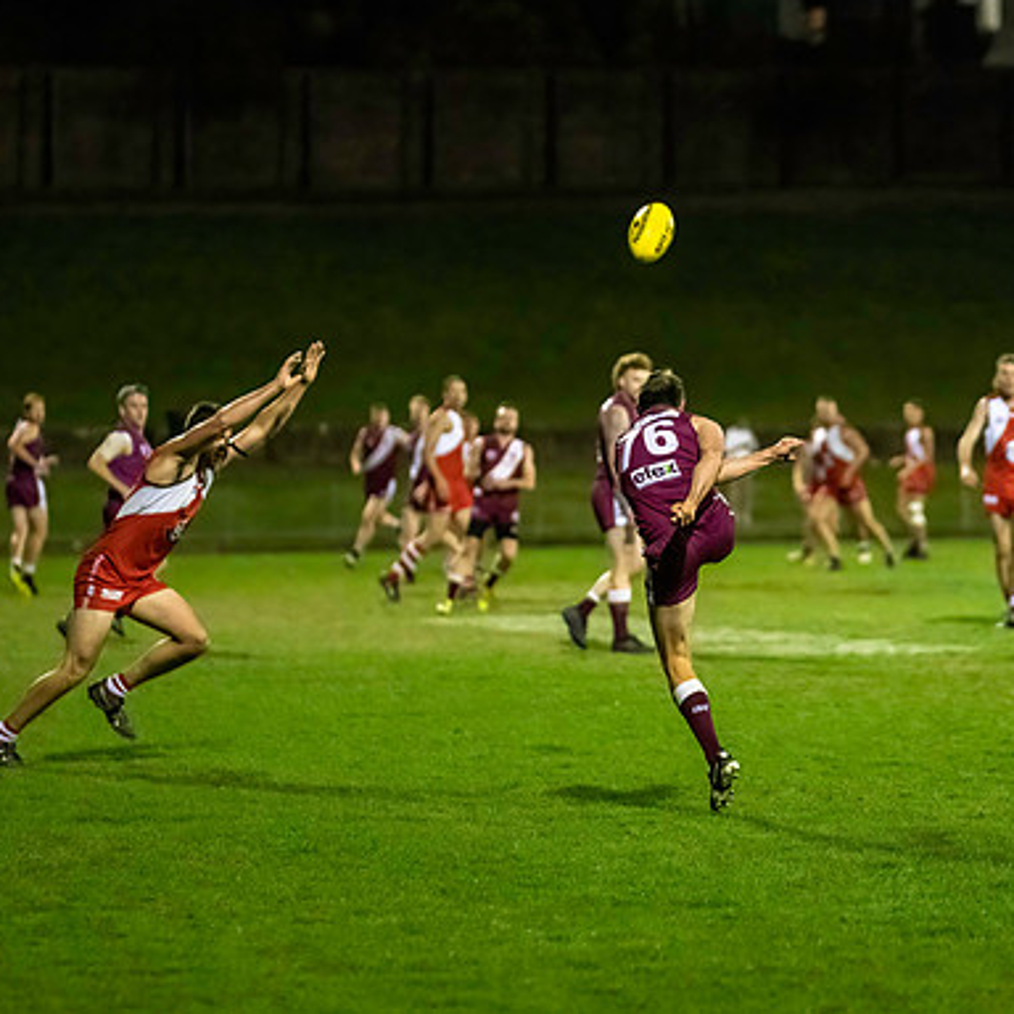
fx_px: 7357
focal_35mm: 222
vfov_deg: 7.9
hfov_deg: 7.9
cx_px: 740
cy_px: 527
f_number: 2.8
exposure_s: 1/1000
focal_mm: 155
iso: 10000
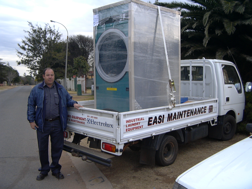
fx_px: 255
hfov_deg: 52.6
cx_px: 126
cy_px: 94
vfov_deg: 40.7
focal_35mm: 35
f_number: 2.8
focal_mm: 5.4
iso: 100
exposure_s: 1/248
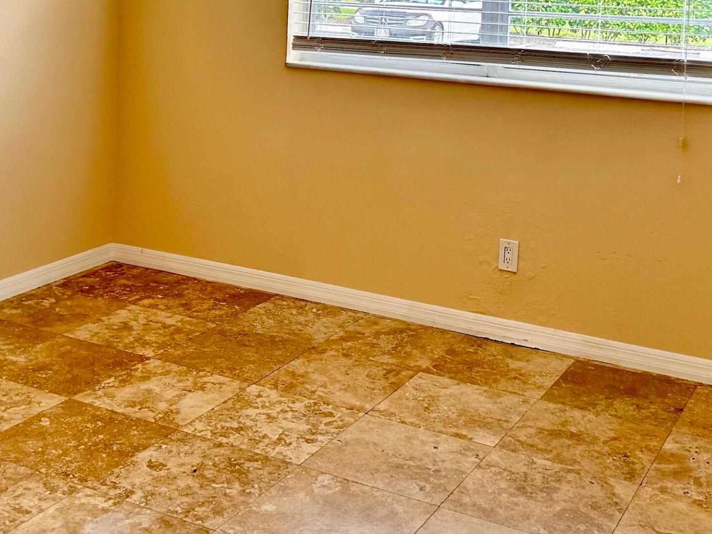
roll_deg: -1.3
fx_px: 1111
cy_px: 27
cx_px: 312
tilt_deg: -3.7
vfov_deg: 25.9
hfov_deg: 35.5
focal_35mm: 54
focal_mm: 5.7
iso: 64
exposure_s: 1/121
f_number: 1.5
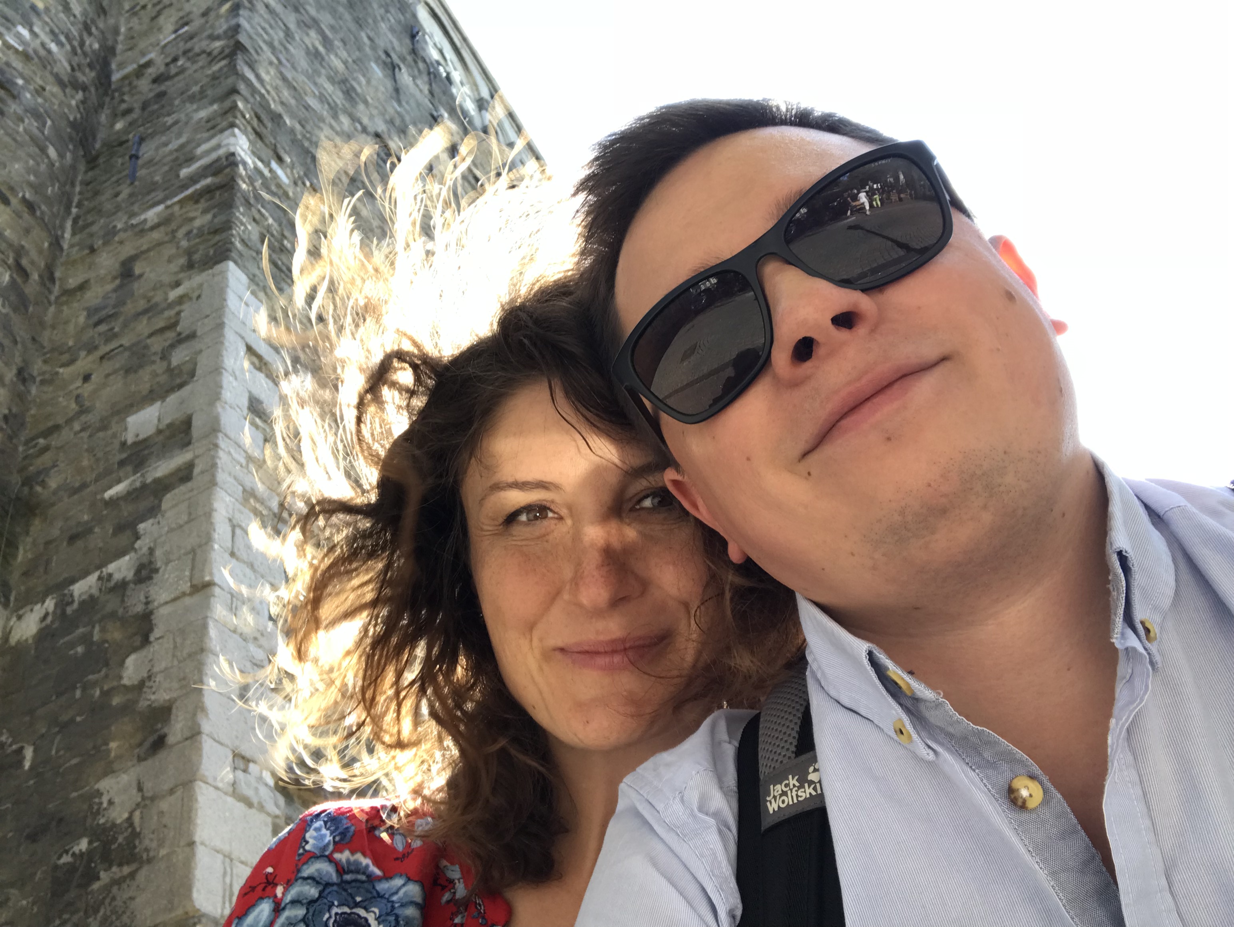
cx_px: 617
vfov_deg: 44.2
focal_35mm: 32
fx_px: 1141
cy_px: 464
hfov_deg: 56.8
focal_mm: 2.87
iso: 25
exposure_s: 1/110
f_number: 2.2
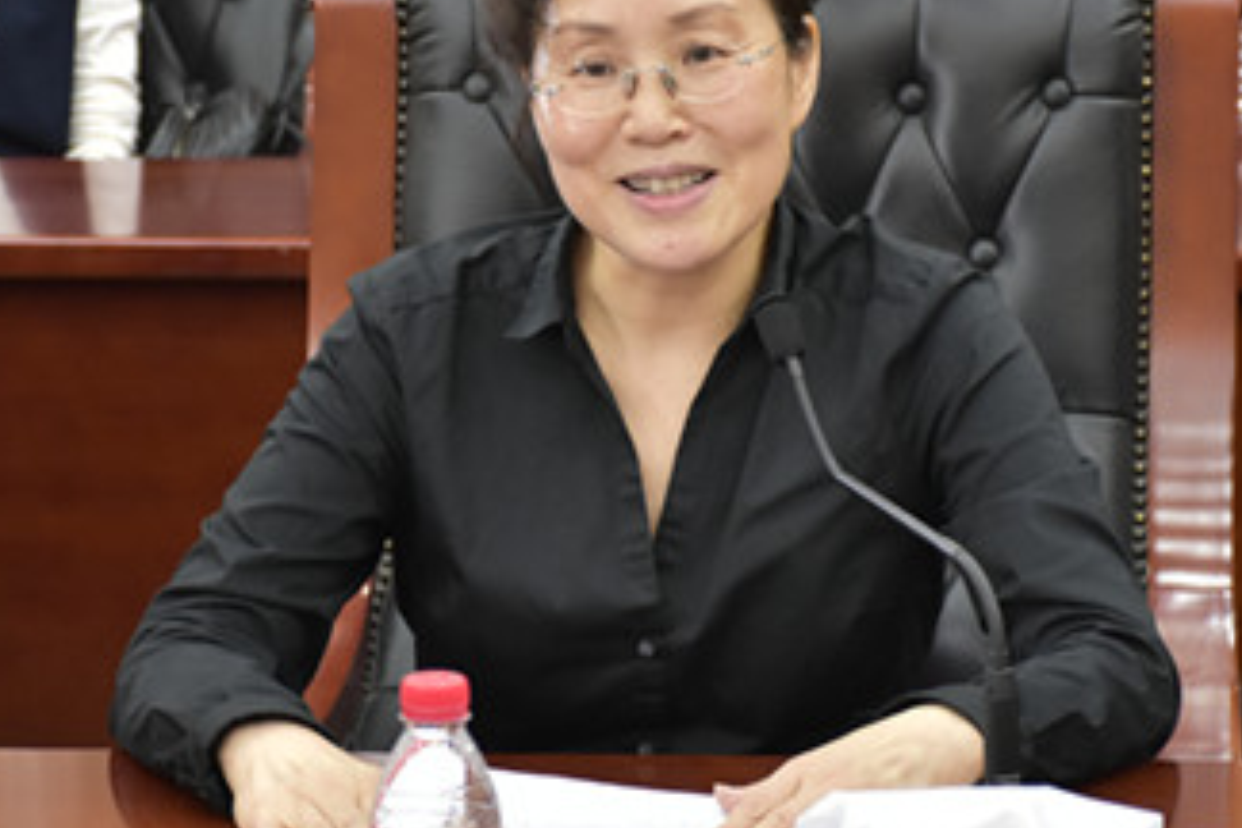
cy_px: 439
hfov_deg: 11.9
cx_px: 667
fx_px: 5934
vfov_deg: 8.0
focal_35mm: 172
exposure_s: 1/30
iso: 1250
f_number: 5
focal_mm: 62
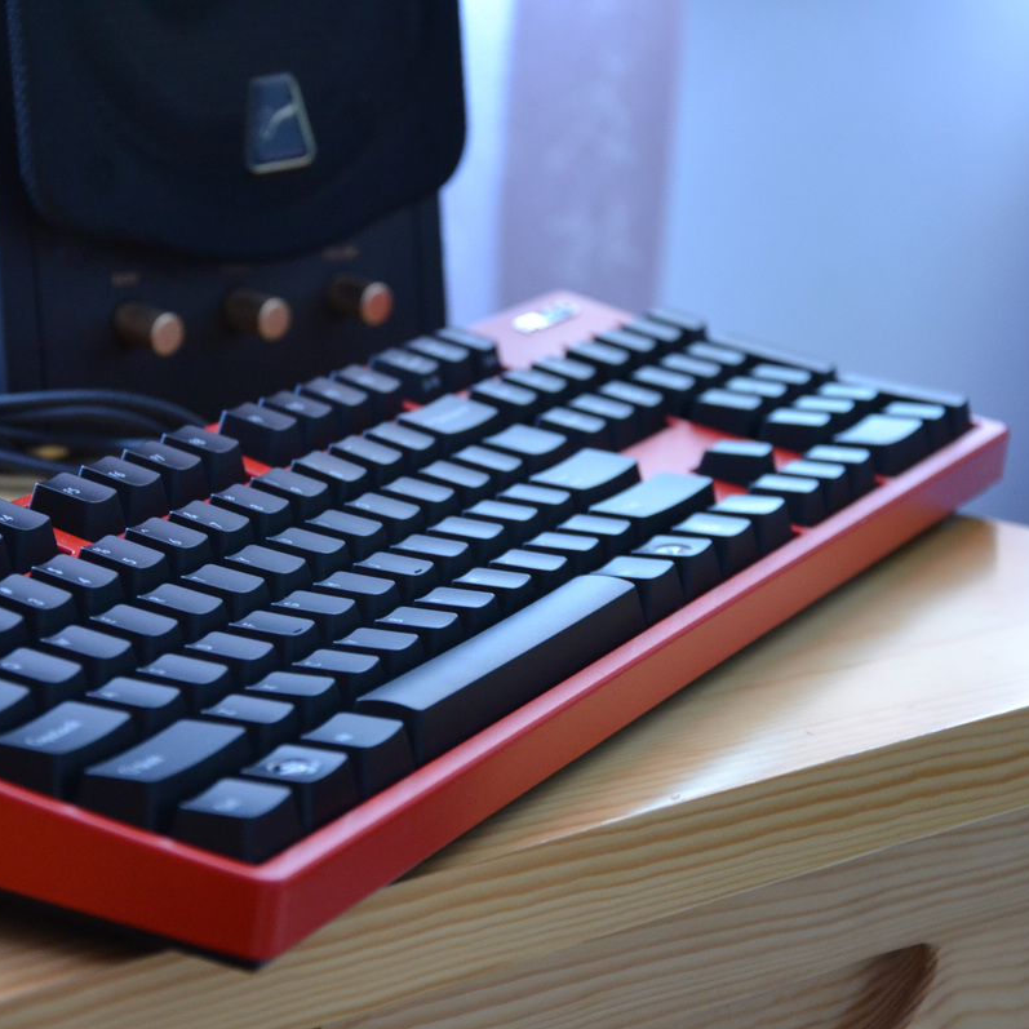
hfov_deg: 14.6
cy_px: 515
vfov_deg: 14.7
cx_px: 332
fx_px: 4002
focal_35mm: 119
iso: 1600
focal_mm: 62
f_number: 5.3
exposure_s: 1/40
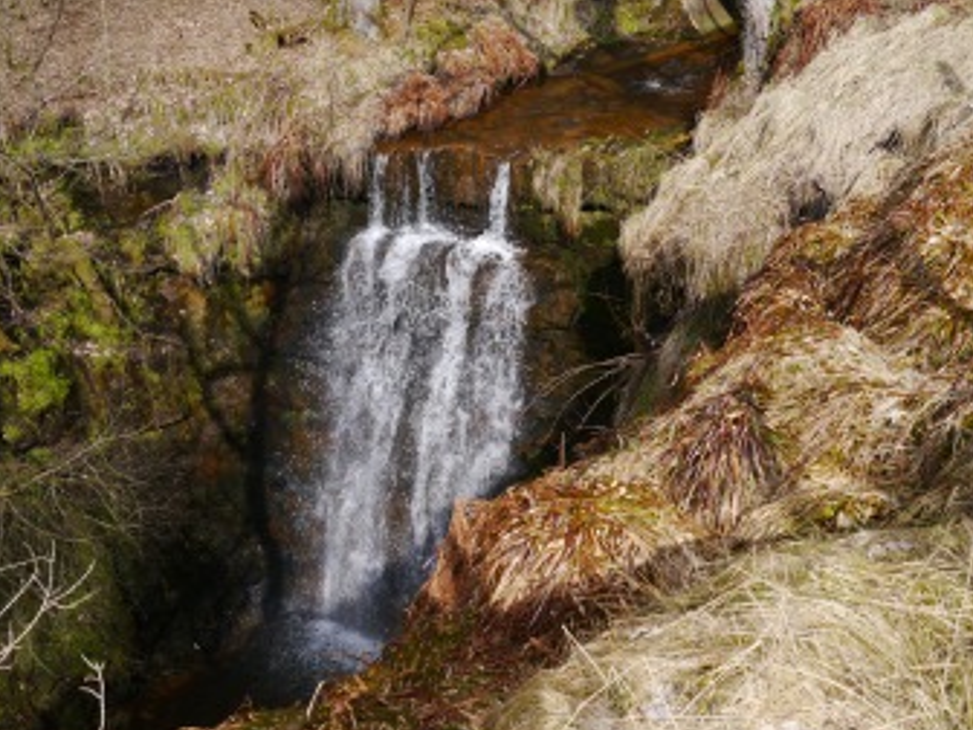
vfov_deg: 39.6
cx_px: 426
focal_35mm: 36
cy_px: 403
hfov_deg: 51.2
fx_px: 1012
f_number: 7.1
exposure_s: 1/400
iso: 160
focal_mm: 14
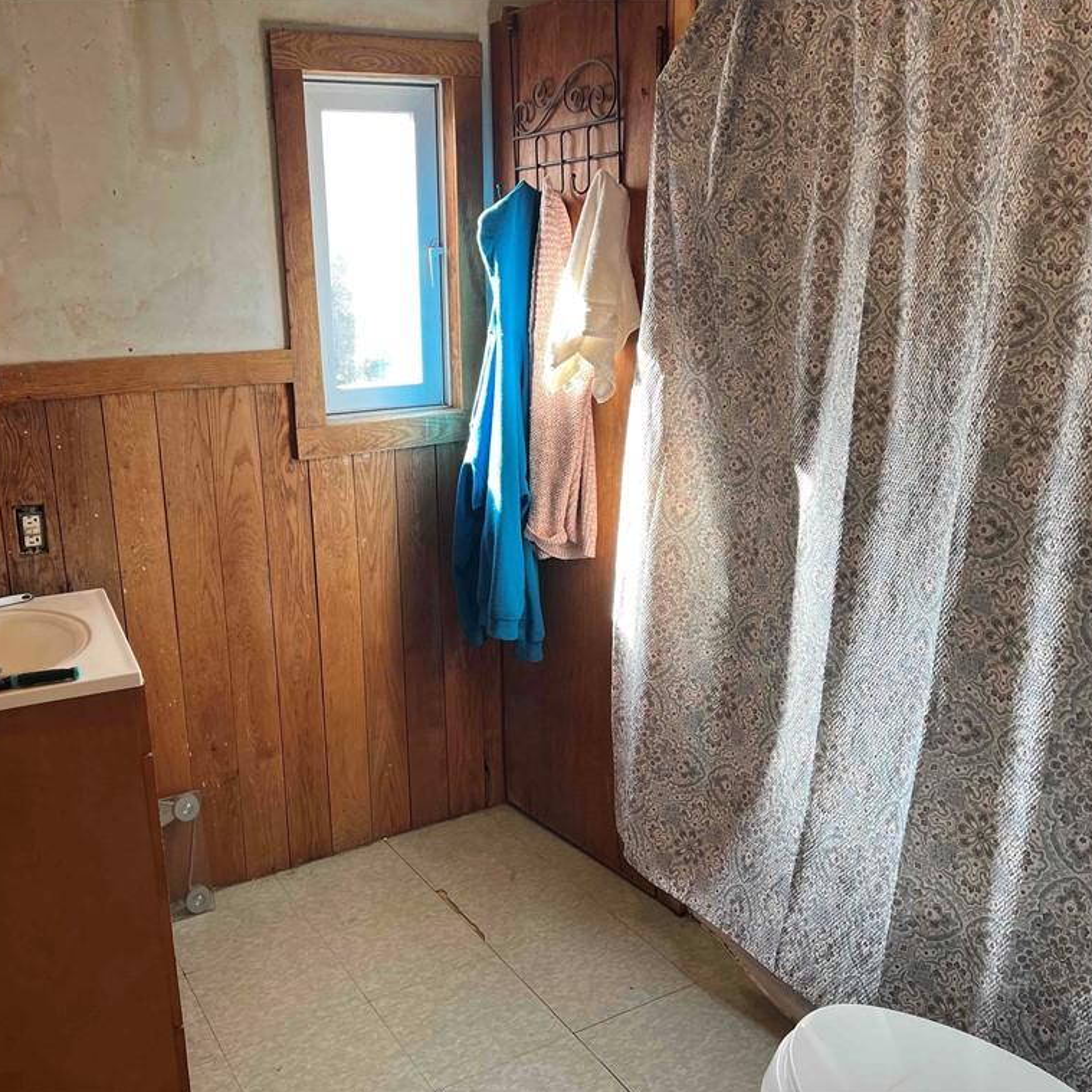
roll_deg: +1.9
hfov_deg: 52.4
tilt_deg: -14.5
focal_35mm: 31
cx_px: 469
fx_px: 1106
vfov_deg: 52.5
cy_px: 545
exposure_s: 1/120
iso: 100
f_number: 1.6
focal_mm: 5.1
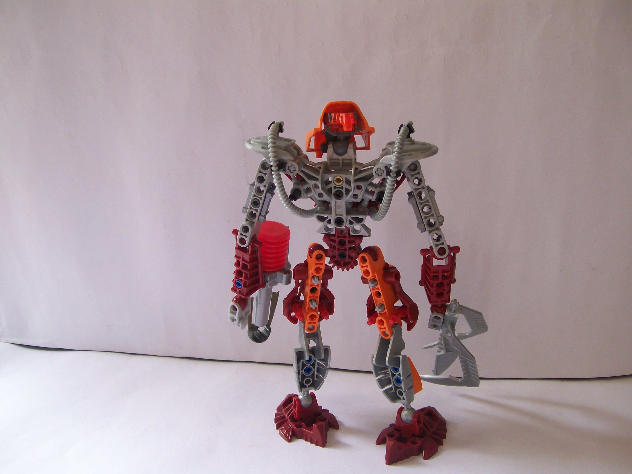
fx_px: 657
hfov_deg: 51.4
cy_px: 237
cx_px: 316
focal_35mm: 36
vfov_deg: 39.7
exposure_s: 1/47.7
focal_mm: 6
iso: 80
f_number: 2.7
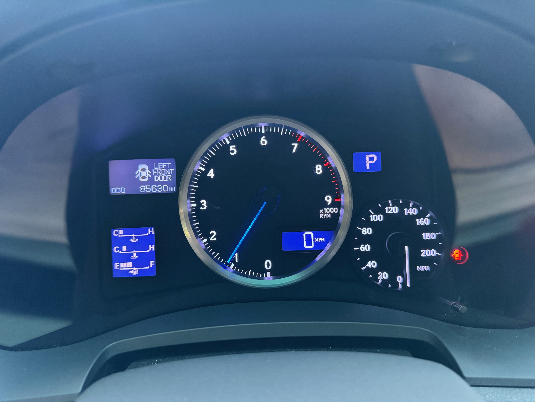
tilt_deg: -24.5
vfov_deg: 56.8
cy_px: 201
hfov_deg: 71.6
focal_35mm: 24
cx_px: 268
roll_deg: -1.8
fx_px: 371
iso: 800
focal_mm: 6.76
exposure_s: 1/44
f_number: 1.78
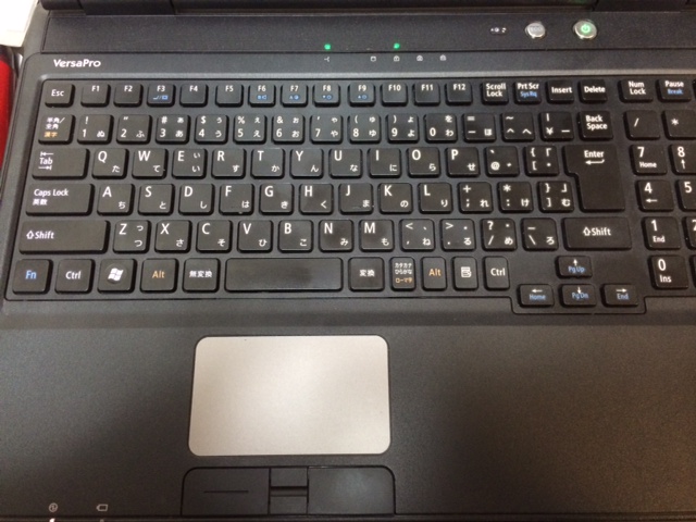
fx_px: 603
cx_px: 348
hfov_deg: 60.0
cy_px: 261
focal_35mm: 30
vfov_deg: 46.8
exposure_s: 1/30
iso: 320
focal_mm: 4.12
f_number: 2.2
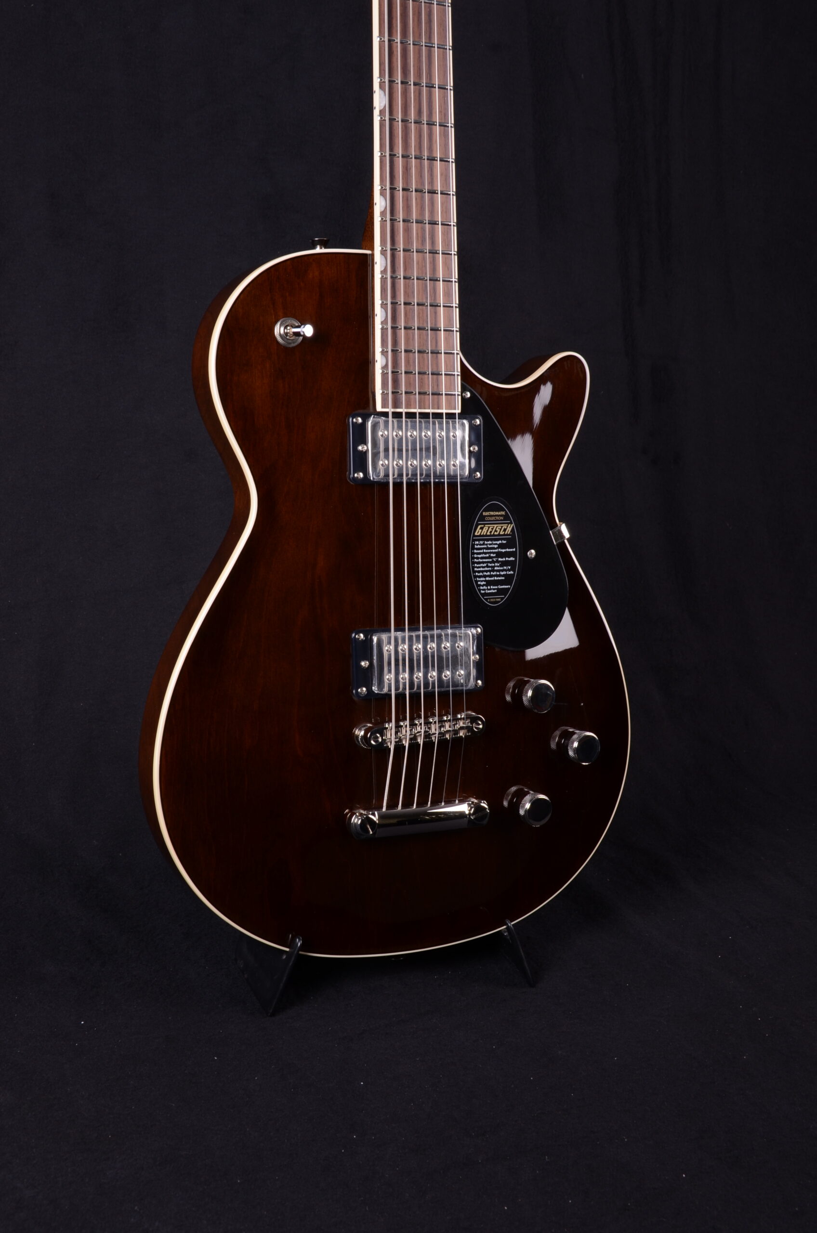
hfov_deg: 26.4
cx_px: 408
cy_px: 616
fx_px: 1744
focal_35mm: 51
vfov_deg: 39.0
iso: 200
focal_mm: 34
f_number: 13
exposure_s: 1/200
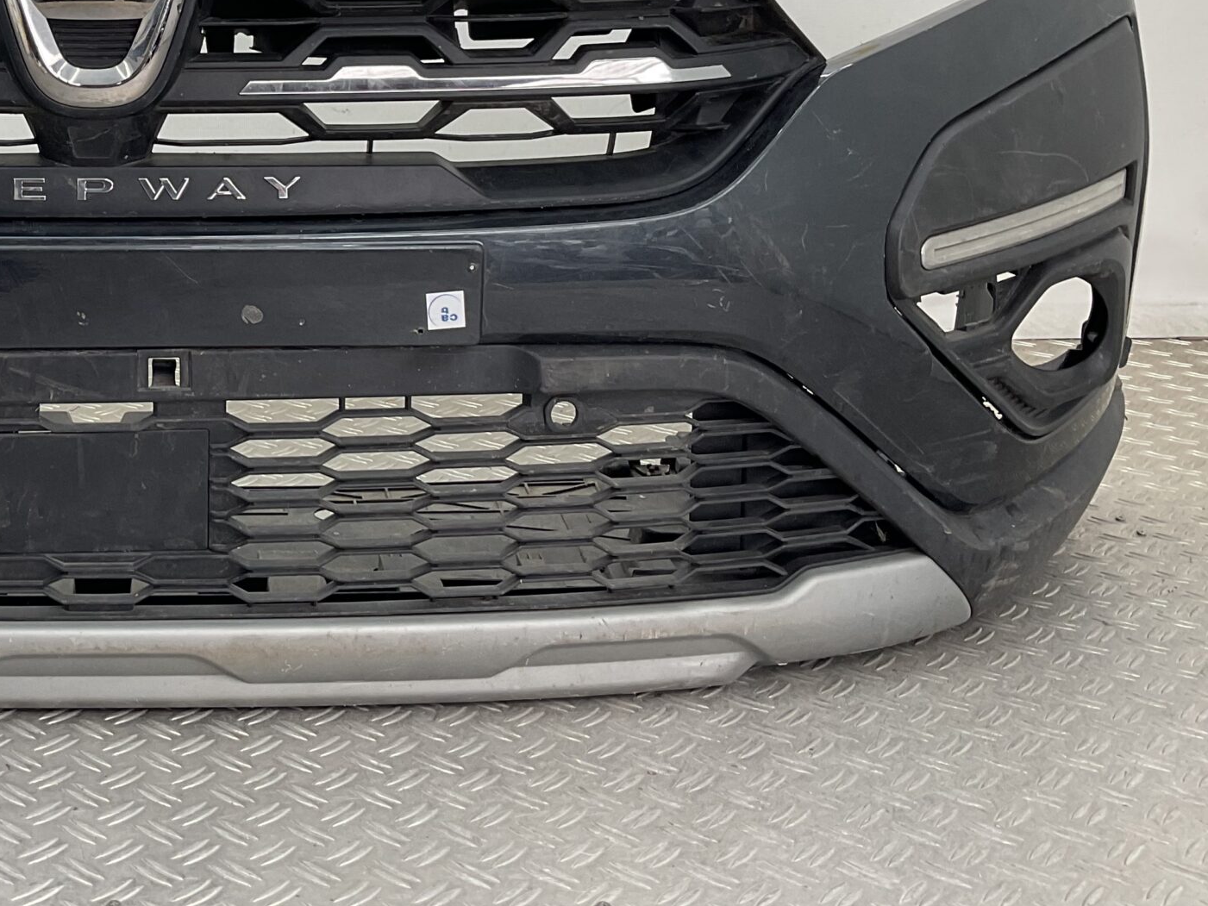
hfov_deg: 34.3
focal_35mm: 53
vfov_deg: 26.8
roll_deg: +0.0
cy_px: 128
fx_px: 1850
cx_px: 133
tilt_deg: -9.2
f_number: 1.8
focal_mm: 3
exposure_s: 1/100
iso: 25
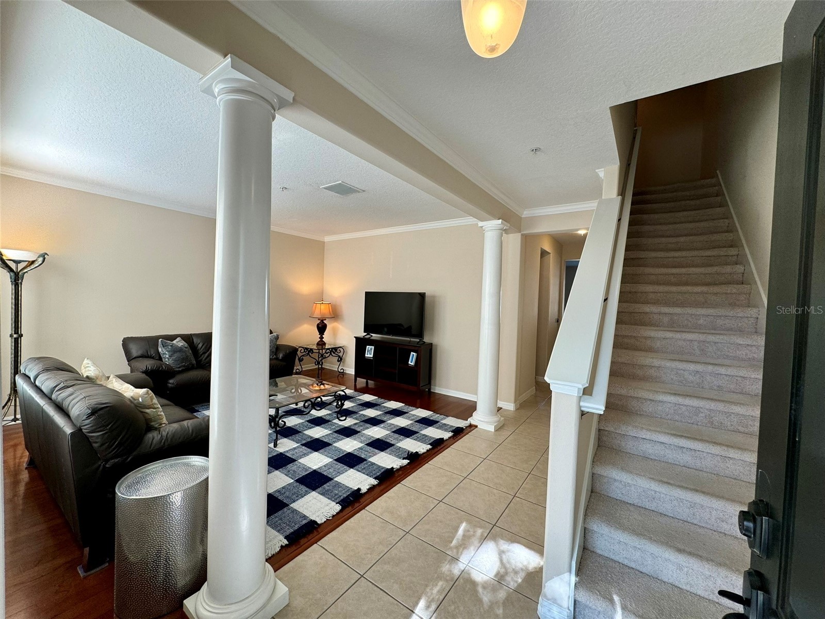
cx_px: 412
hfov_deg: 102.1
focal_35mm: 14
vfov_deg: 85.7
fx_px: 334
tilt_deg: -2.3
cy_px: 310
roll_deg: -1.5
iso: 80
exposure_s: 1/125
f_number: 2.2
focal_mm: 2.22
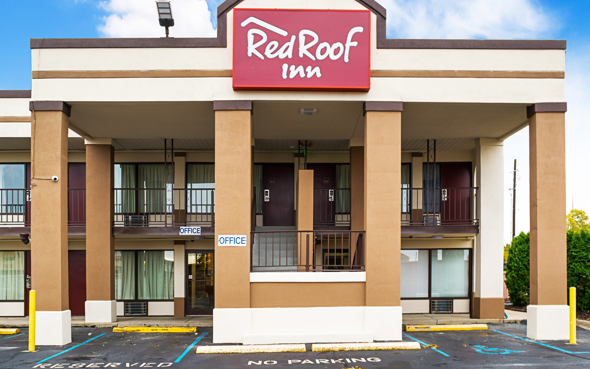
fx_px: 498
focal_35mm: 31
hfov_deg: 61.2
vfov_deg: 40.6
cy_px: 175
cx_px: 293
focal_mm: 20
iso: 400
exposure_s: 1/5
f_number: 8
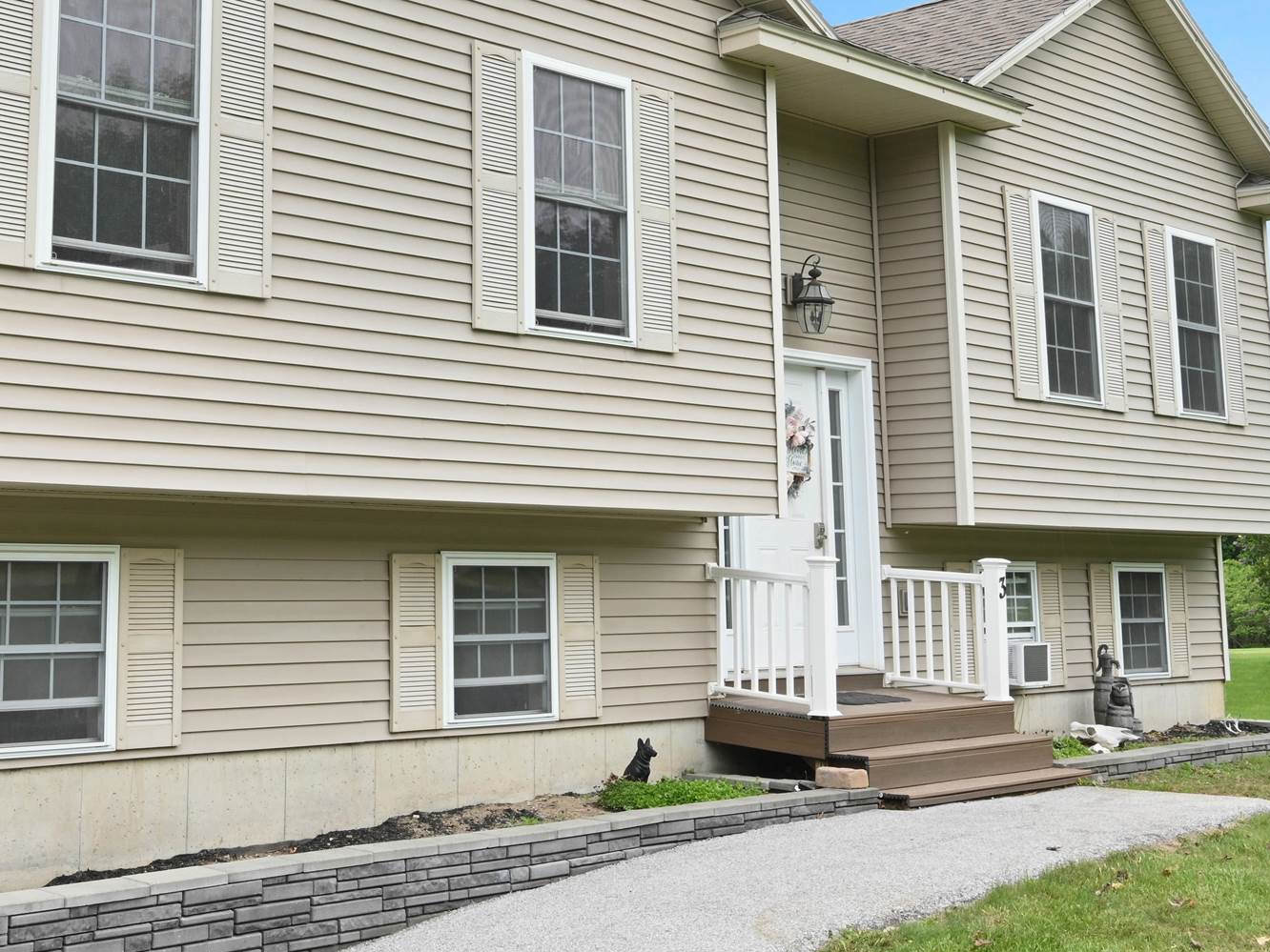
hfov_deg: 36.7
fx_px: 1871
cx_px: 336
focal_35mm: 51
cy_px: 244
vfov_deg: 28.2
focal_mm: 23
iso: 400
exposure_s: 1/50
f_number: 14
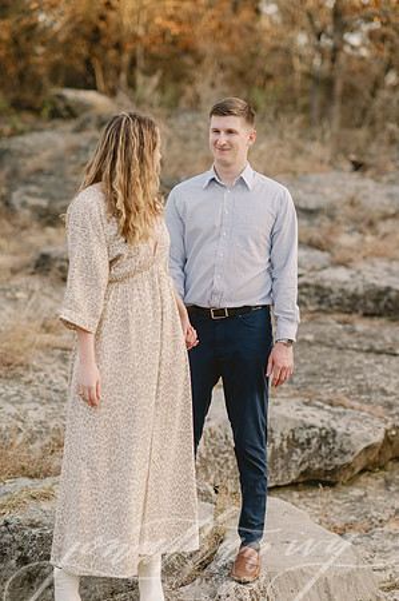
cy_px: 300
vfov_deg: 23.9
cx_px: 200
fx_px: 1416
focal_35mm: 85
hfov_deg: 16.0
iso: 100
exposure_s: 1/250
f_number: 2
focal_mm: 85
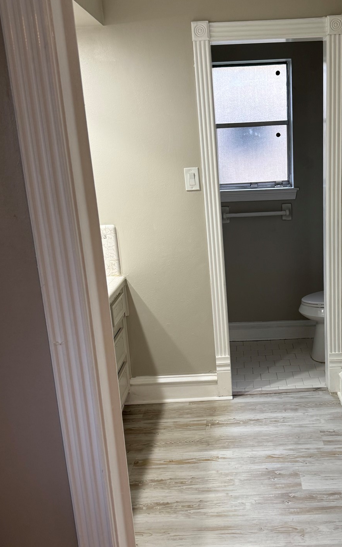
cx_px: 241
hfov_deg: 34.0
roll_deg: +4.4
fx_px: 552
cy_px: 287
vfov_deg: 52.7
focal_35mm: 37
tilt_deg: -14.4
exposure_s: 1/120
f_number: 1.78
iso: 160
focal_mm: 6.76
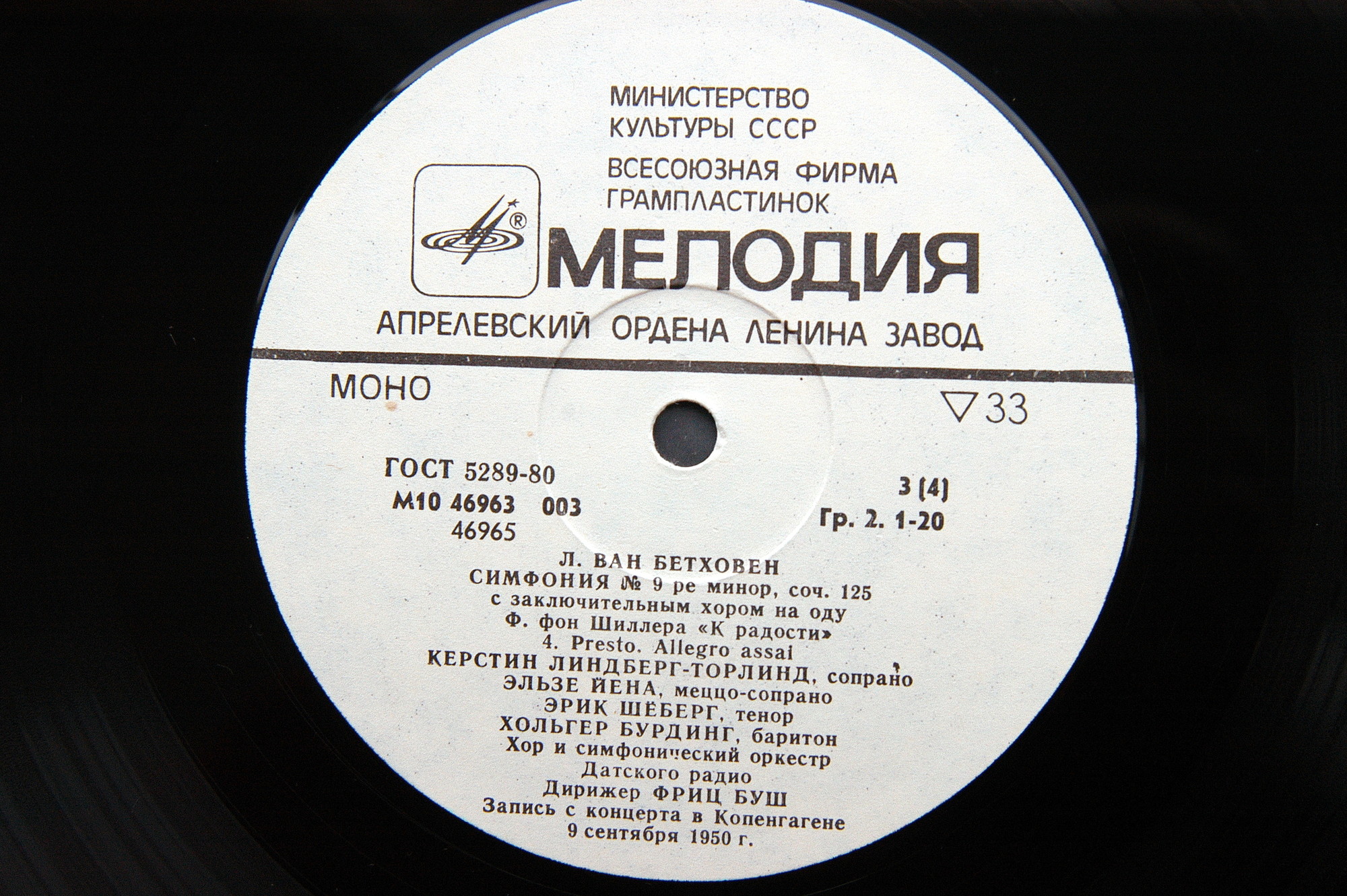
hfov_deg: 37.9
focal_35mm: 52
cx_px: 674
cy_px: 448
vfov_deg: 25.7
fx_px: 1963
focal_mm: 35
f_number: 5.6
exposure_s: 1/125
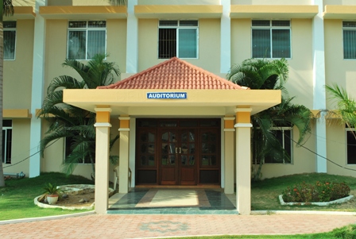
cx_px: 178
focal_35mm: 39
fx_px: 387
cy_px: 120
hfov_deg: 49.4
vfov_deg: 34.4
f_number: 11
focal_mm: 26
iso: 200
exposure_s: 1/125
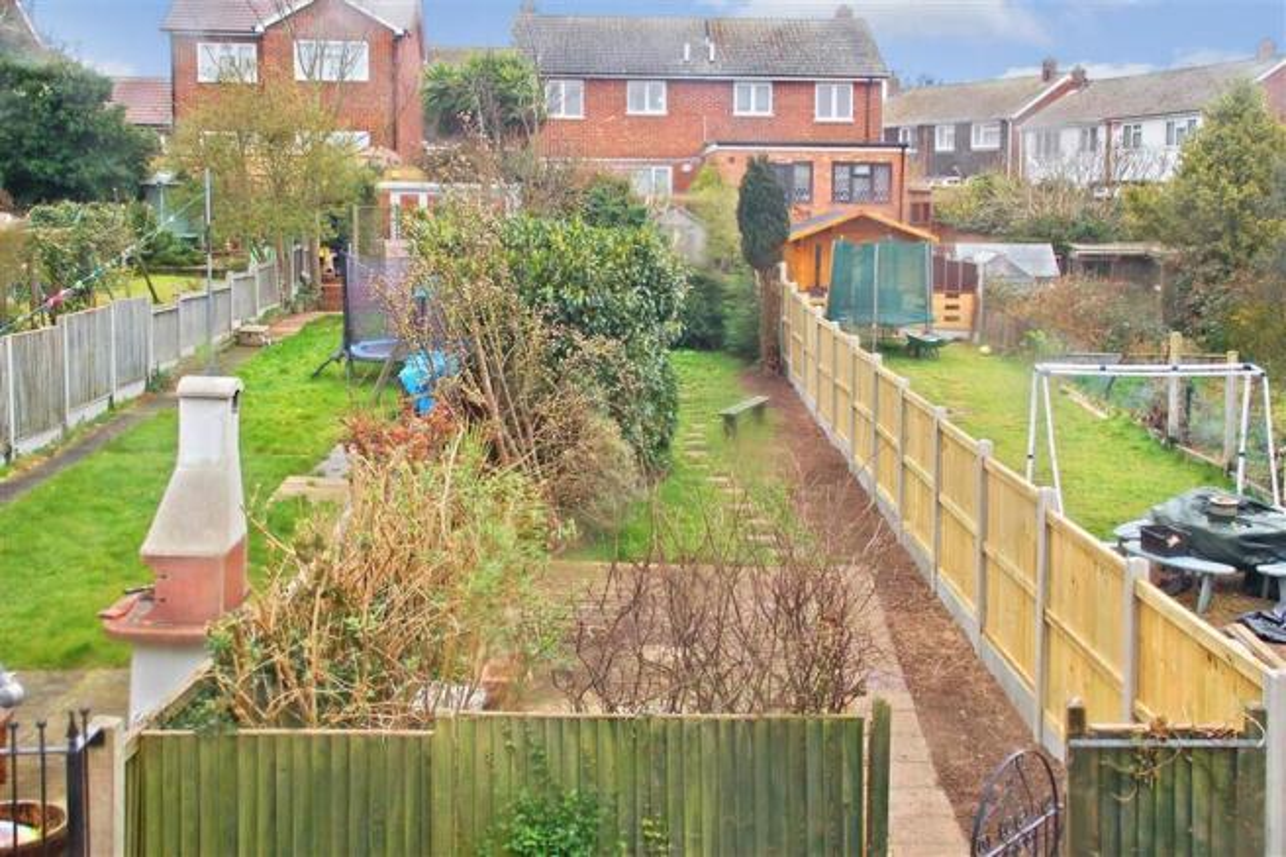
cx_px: 643
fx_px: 1500
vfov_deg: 31.9
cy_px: 428
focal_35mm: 42
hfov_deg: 46.4
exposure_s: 1/160
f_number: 6.3
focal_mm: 28
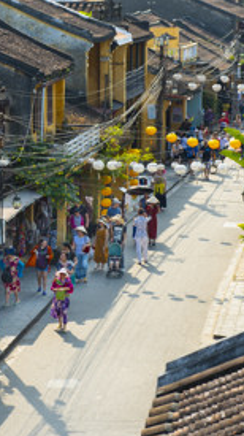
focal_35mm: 148
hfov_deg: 8.1
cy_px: 164
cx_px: -41
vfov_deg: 14.5
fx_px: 1708
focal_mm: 62
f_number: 7.1
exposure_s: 1/250
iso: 200
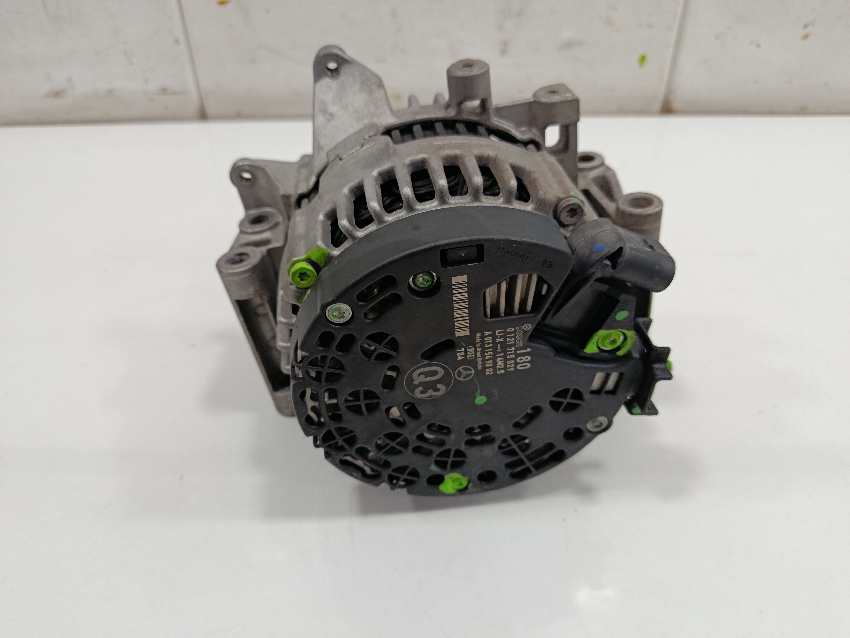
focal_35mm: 24
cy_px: 319
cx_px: 425
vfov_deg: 56.8
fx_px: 589
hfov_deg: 71.6
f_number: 1.7
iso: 1153
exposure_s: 1/100
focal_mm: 5.24
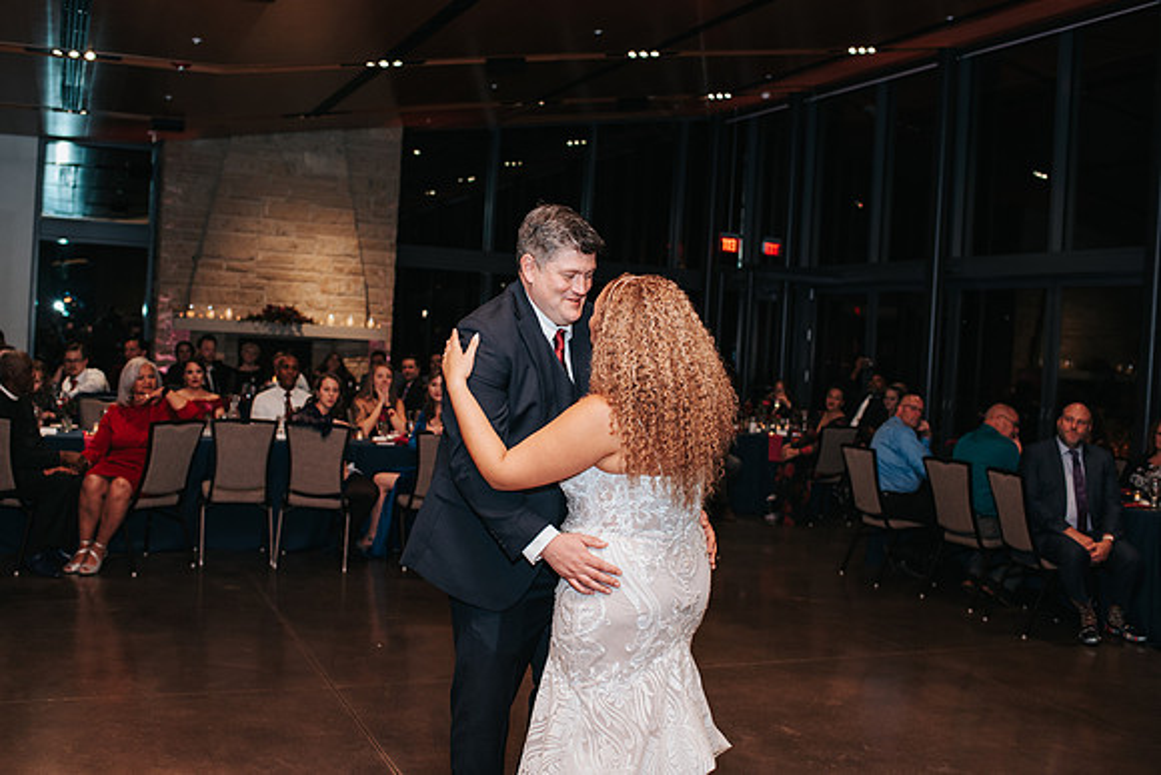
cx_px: 541
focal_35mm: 37
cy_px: 361
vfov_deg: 35.6
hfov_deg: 51.4
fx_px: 1206
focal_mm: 35
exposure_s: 1/200
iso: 1000
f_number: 2.8
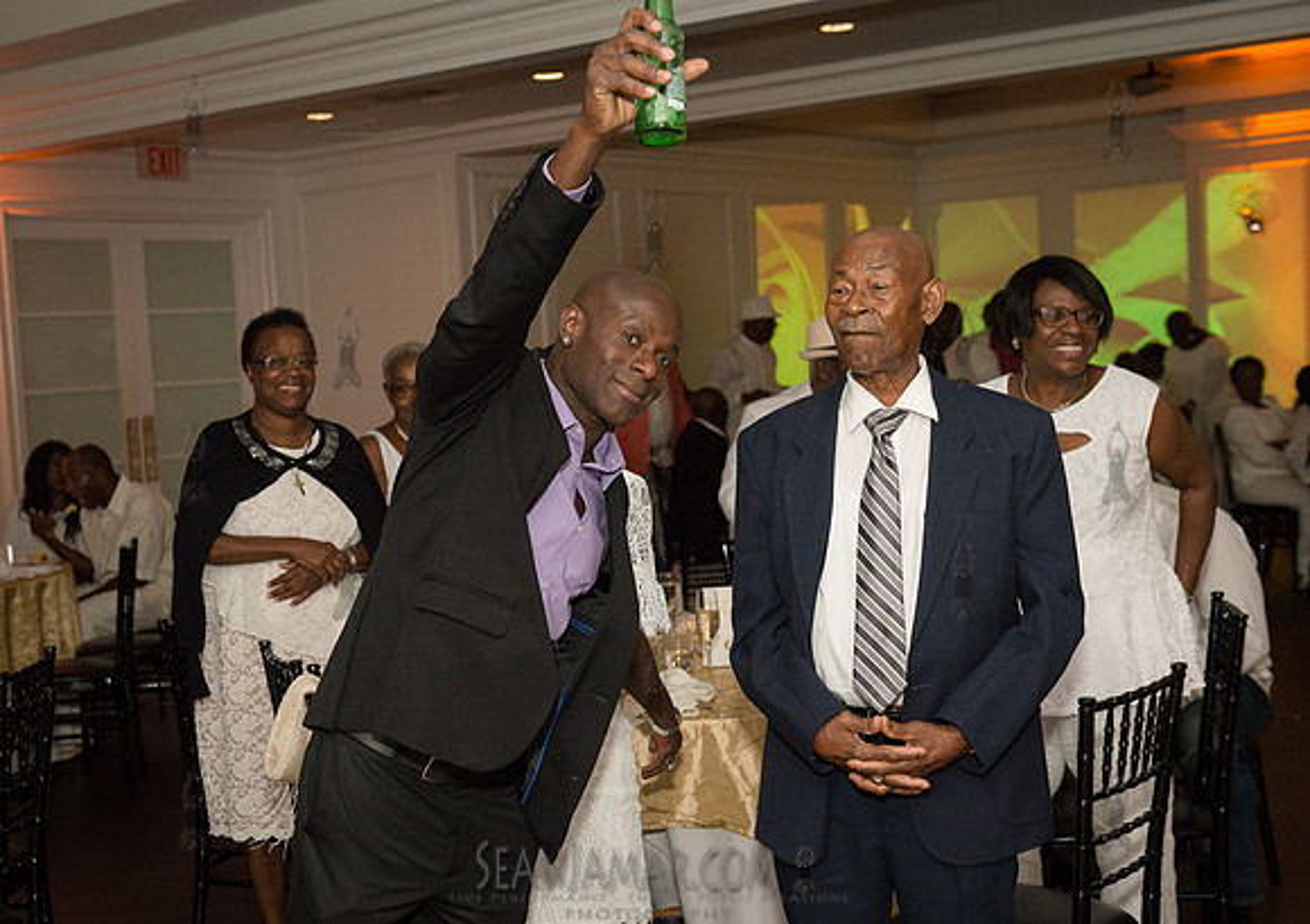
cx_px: 543
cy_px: 512
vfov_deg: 27.6
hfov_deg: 38.4
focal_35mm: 51
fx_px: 1876
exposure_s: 1/400
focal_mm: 44
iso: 2500
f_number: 4.5
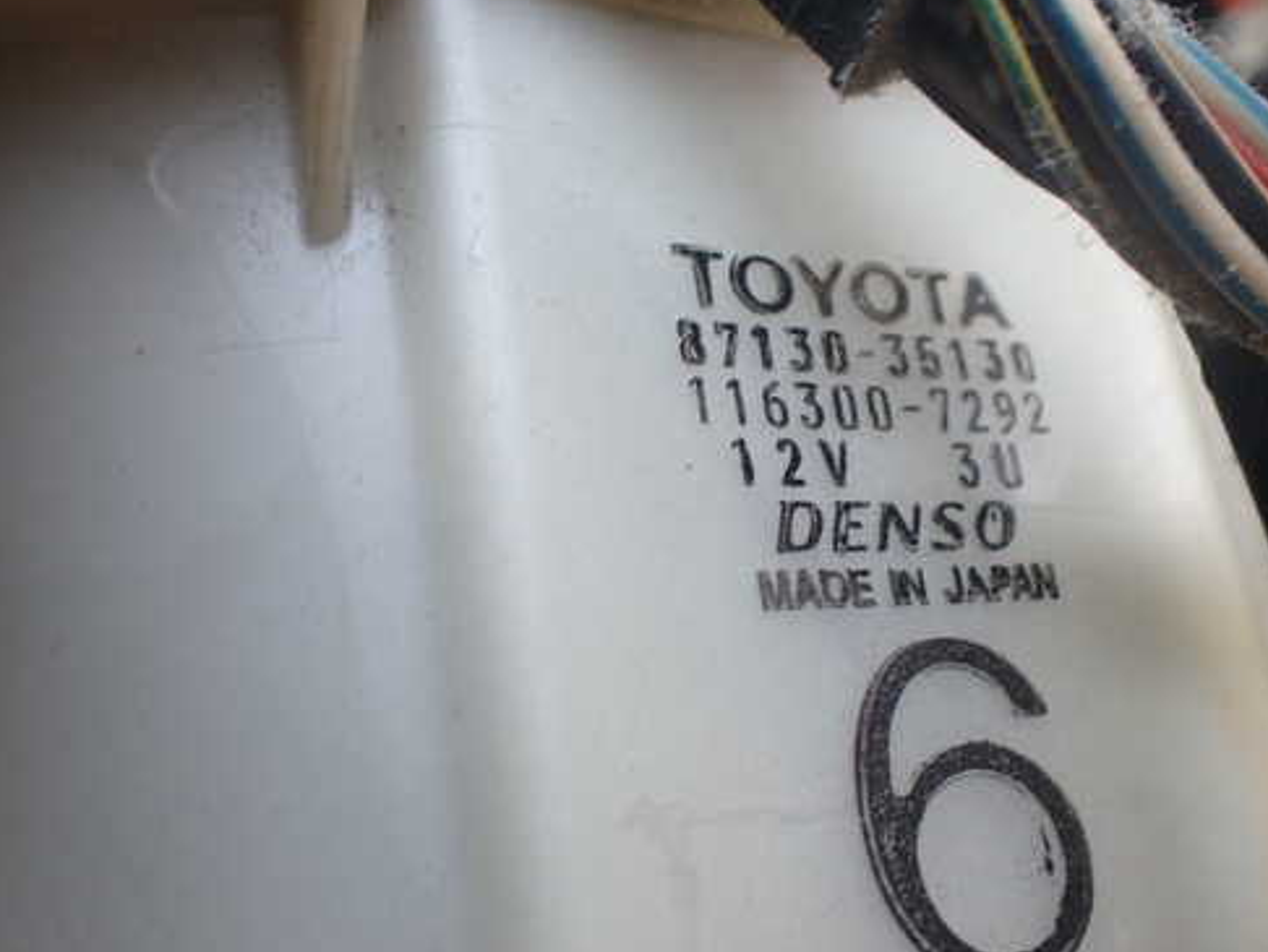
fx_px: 1356
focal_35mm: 37
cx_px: 728
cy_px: 462
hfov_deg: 49.9
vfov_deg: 38.7
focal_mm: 5.4
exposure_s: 1/125
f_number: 2.3
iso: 160
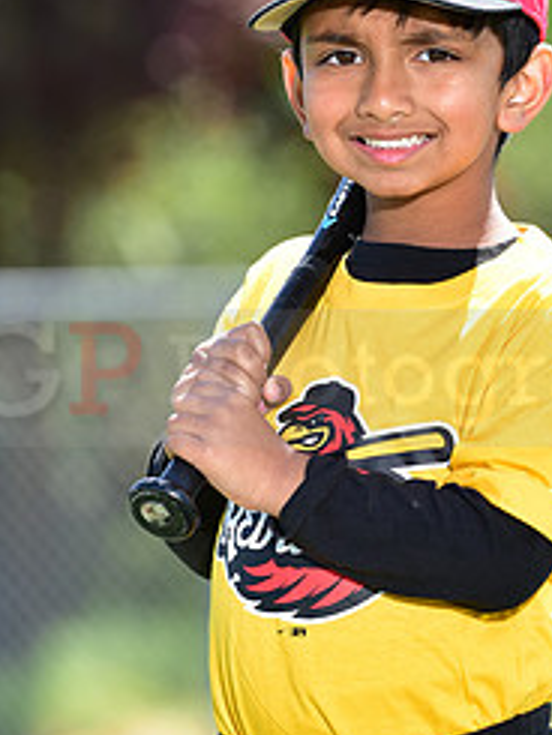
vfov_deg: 4.4
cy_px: 351
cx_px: 386
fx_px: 9666
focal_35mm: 455
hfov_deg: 3.3
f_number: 4.5
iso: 80
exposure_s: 1/200
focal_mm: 200
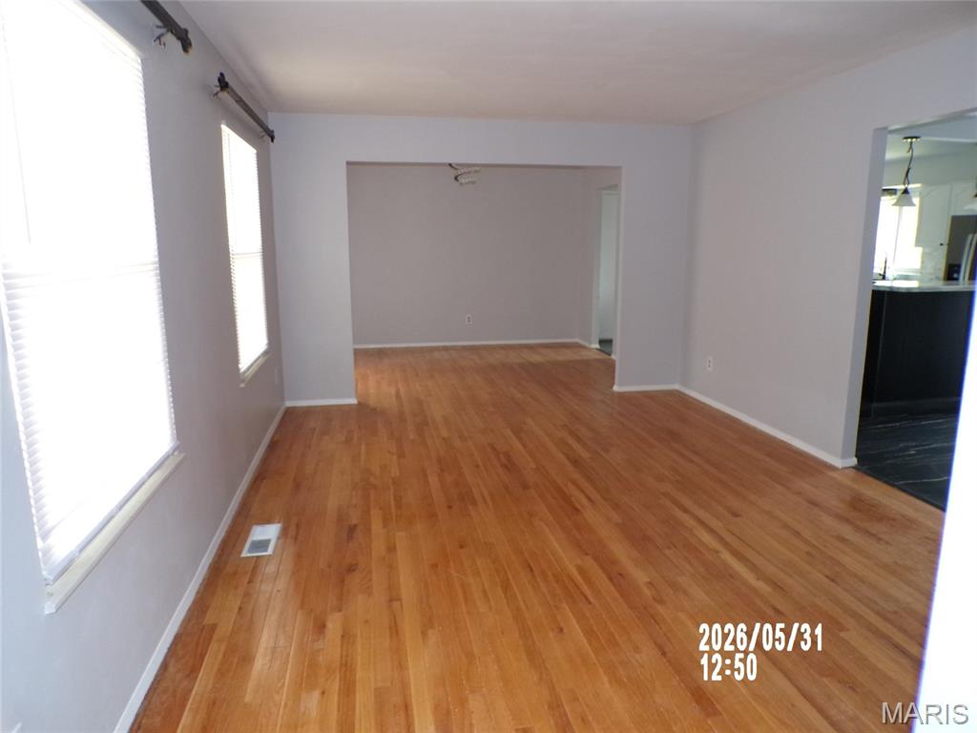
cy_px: 366
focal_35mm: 24
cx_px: 488
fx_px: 677
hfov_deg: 71.6
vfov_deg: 56.8
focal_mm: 4.3
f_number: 3
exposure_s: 1/17
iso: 334
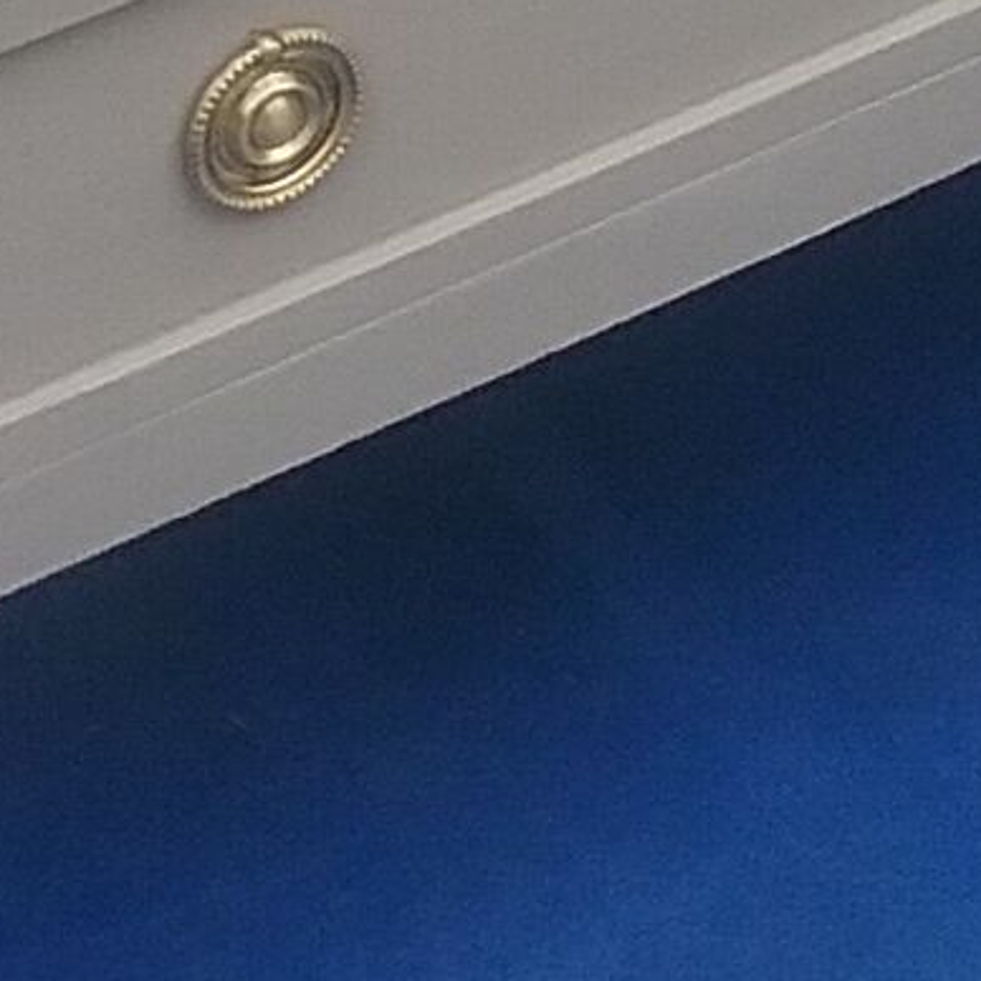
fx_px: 5867
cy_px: -372
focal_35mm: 183
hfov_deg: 9.6
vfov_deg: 9.4
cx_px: 356
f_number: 2.2
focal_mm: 3.3
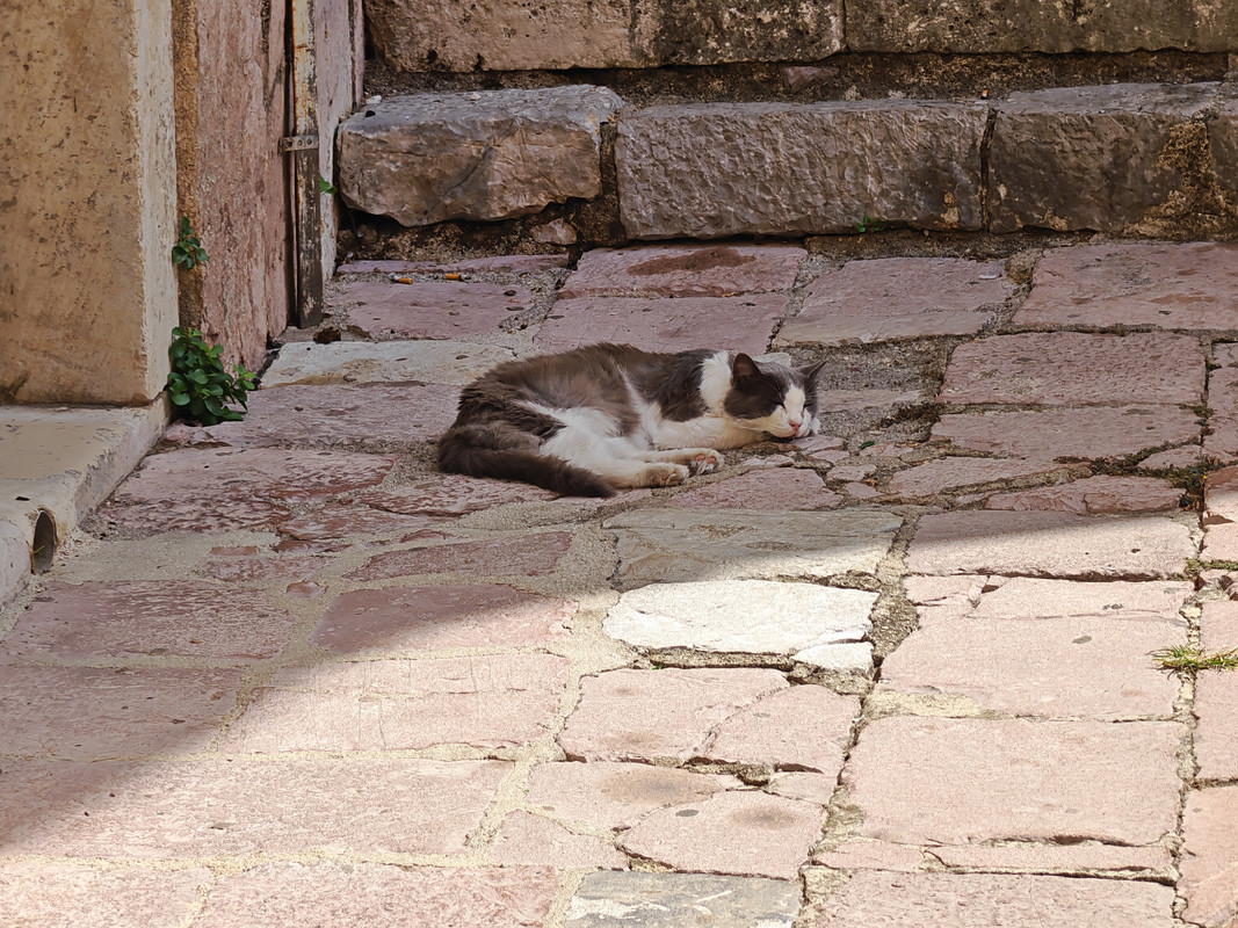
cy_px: 464
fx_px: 5149
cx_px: 619
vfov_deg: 10.3
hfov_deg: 13.7
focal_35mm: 144
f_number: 2.6
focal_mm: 15.38
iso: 64
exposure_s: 1/250
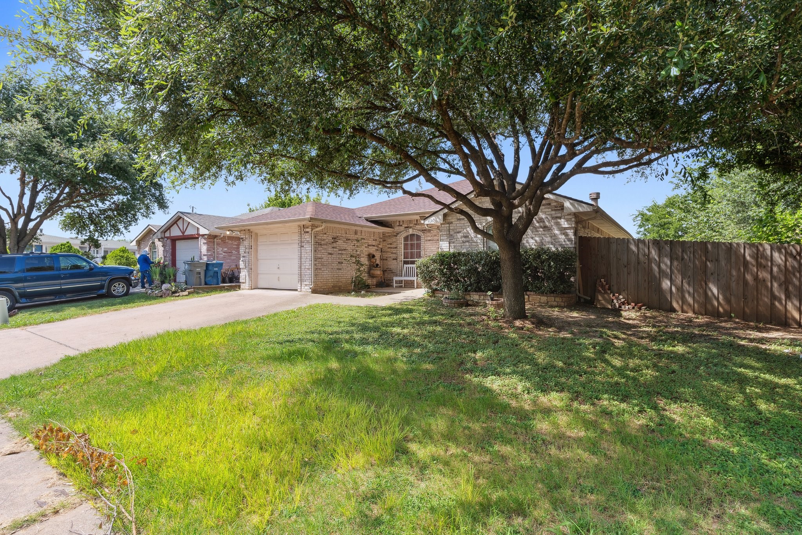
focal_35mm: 18
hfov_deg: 90.0
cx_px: 401
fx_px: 401
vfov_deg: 67.4
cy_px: 268
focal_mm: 18
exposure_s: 1/80
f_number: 11
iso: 100
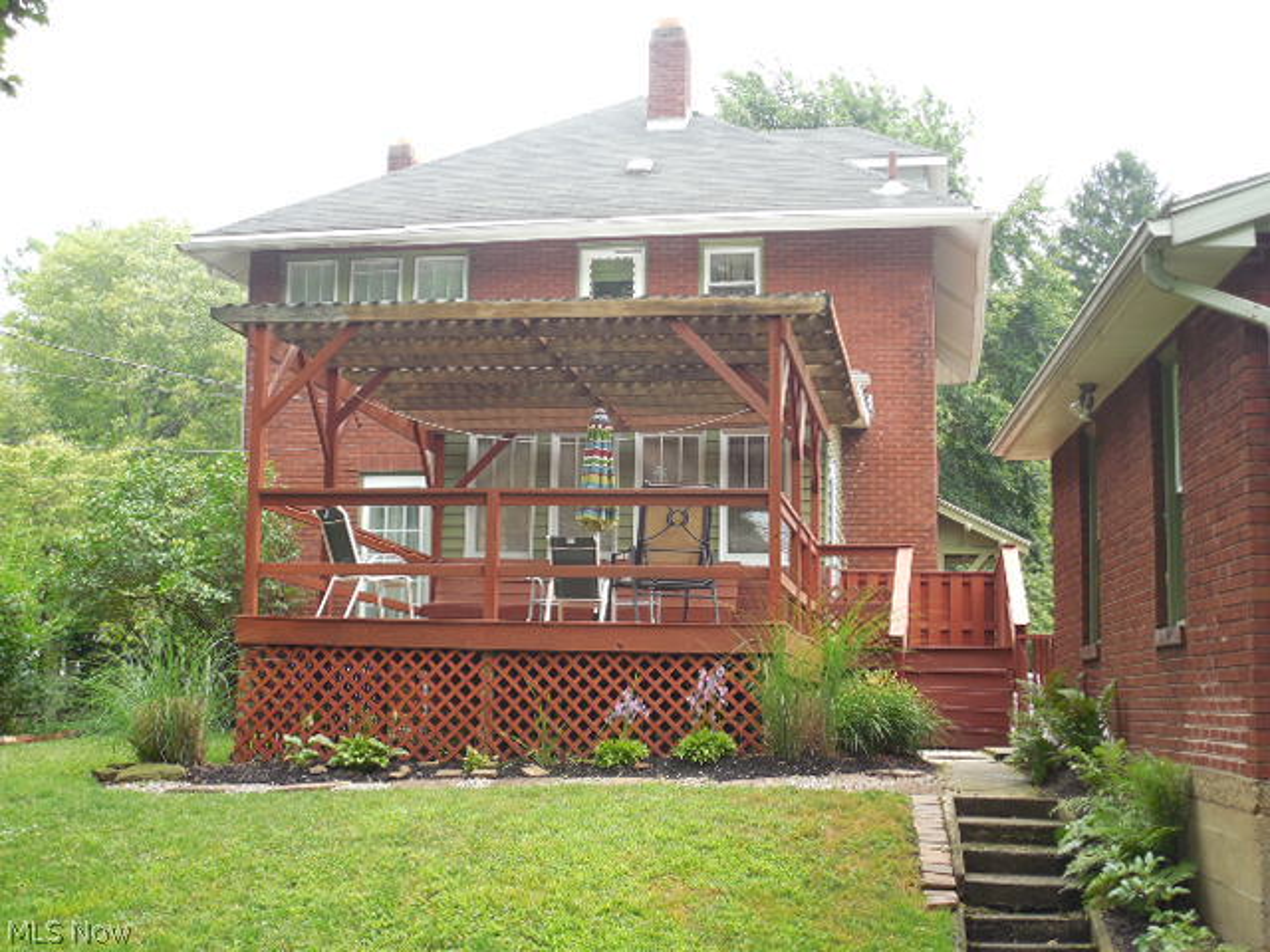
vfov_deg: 30.3
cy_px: 476
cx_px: 635
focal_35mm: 48
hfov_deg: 39.7
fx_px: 1761
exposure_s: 1/80
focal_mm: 8.7
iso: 125
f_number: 4
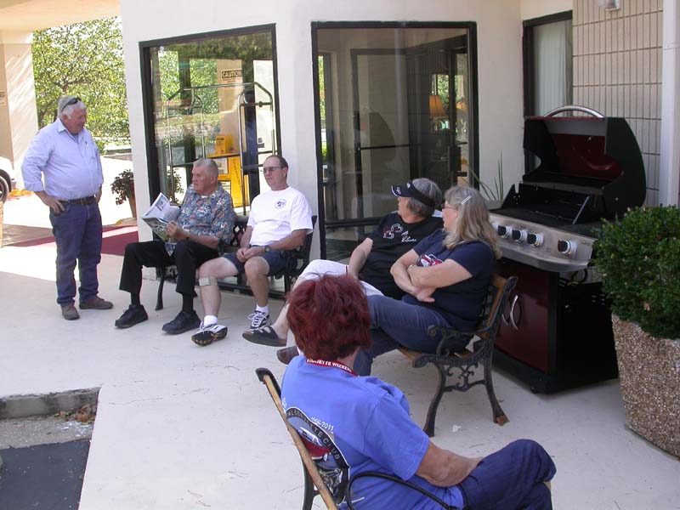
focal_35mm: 38
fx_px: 746
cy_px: 255
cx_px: 340
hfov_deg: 49.0
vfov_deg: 37.7
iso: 100
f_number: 4.2
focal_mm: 7.85
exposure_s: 1/103
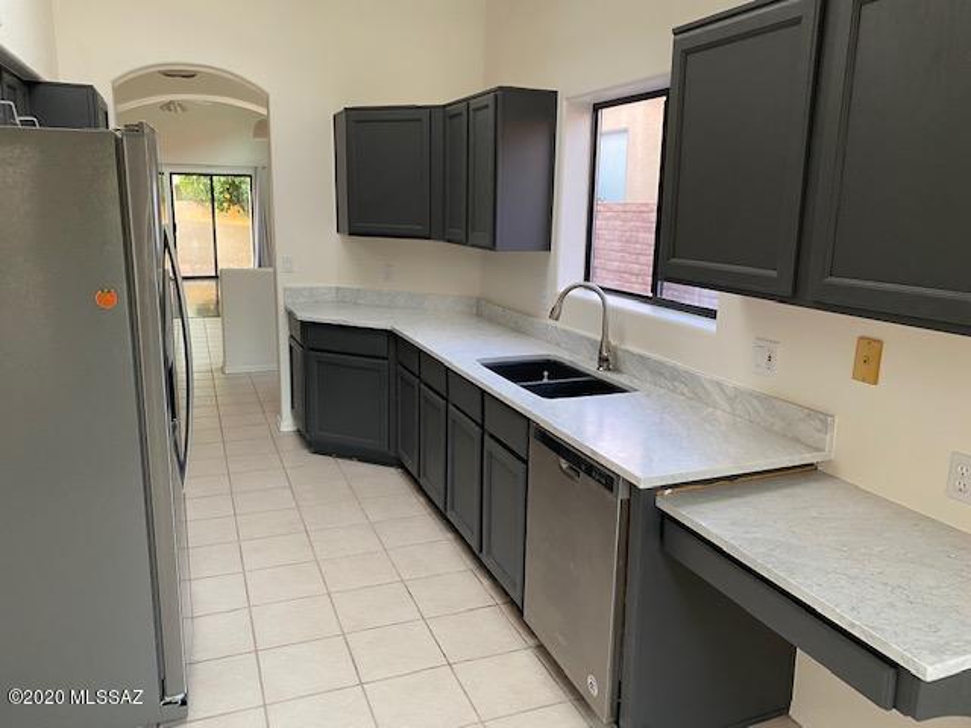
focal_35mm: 26
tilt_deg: -11.8
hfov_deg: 67.3
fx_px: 729
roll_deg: -1.7
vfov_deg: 53.1
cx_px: 486
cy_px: 364
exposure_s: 1/60
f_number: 1.8
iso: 200
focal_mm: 4.25
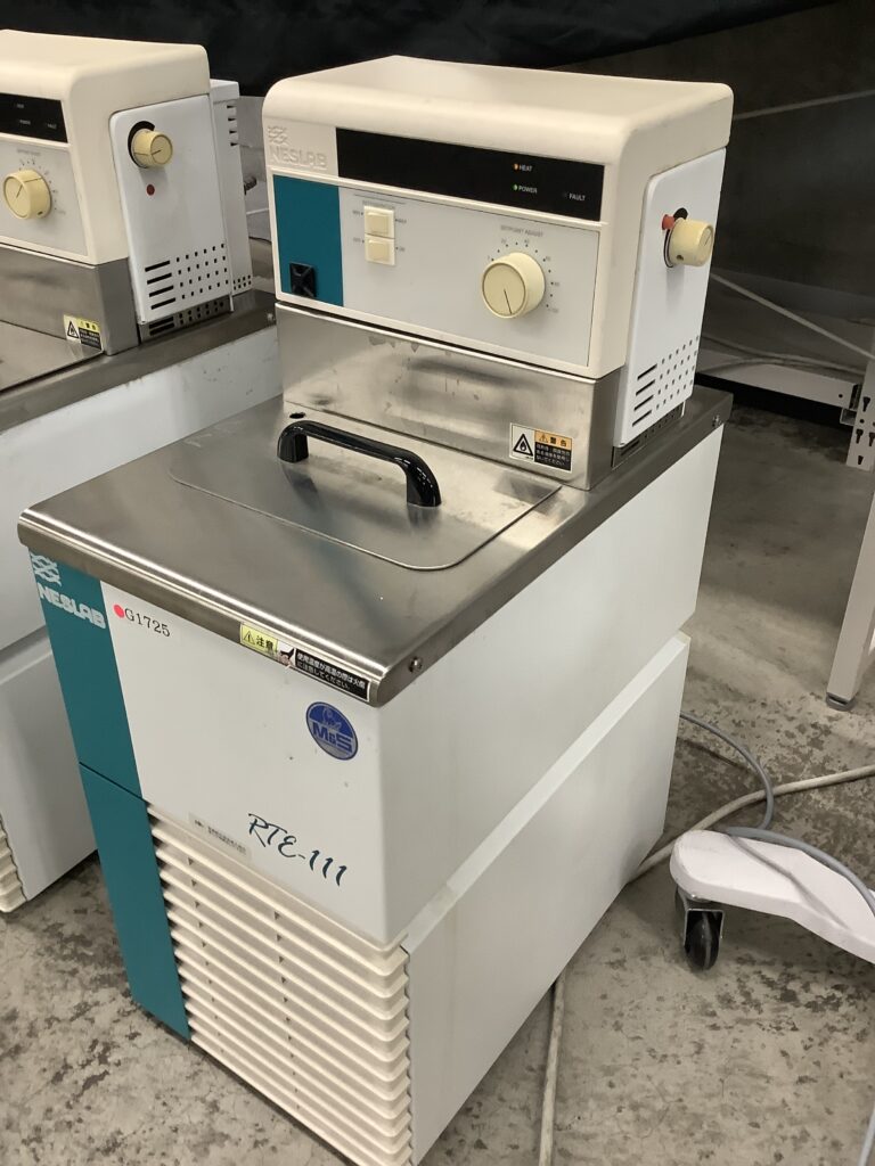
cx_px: 438
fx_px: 1045
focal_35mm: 31
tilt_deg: -33.1
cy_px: 583
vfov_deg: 58.4
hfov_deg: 45.4
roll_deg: +1.8
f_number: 2.4
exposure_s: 1/50
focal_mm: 3.3
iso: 160
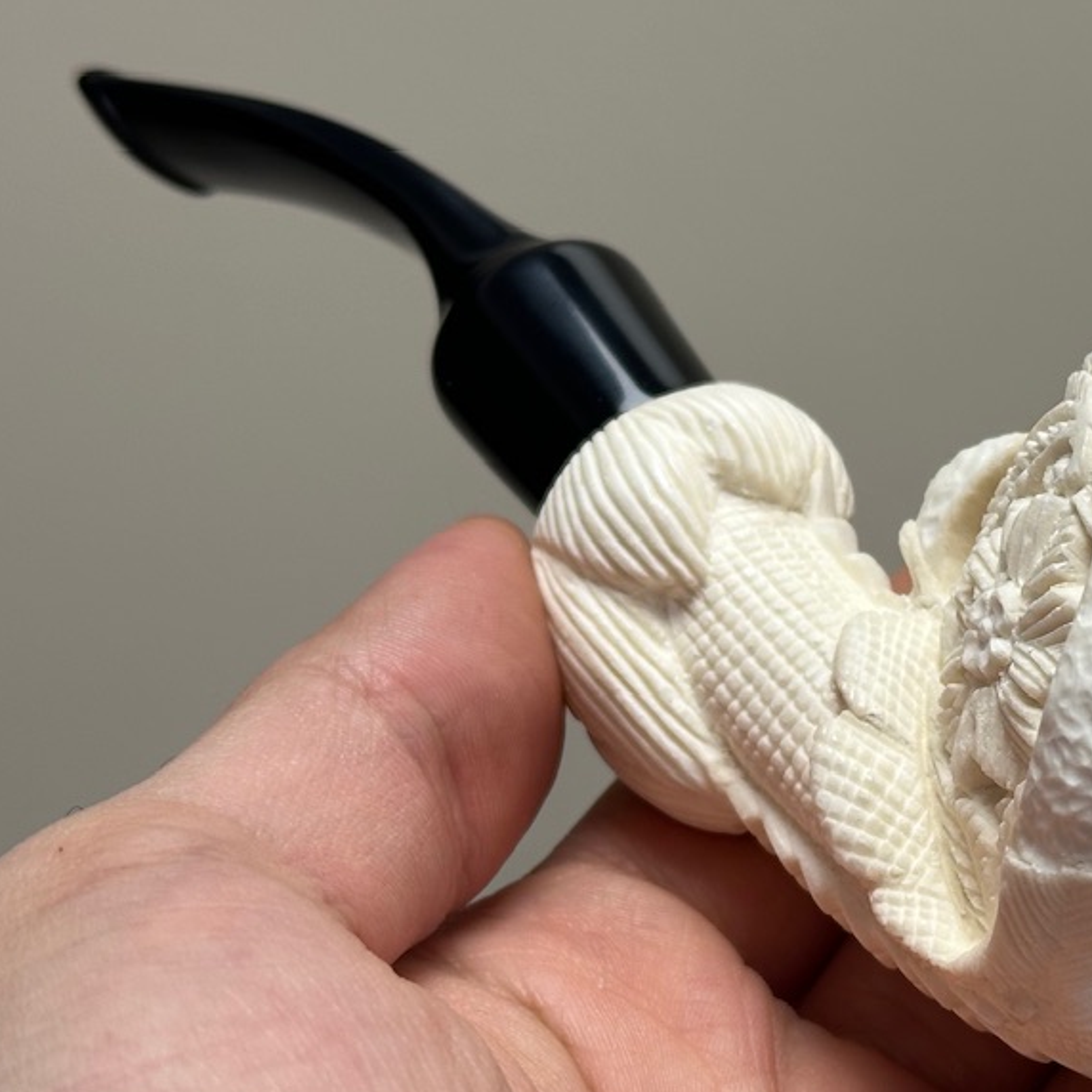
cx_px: 995
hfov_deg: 18.0
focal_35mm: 95
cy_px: 533
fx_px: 3391
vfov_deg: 18.3
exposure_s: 1/121
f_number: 1.78
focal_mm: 6.86
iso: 50
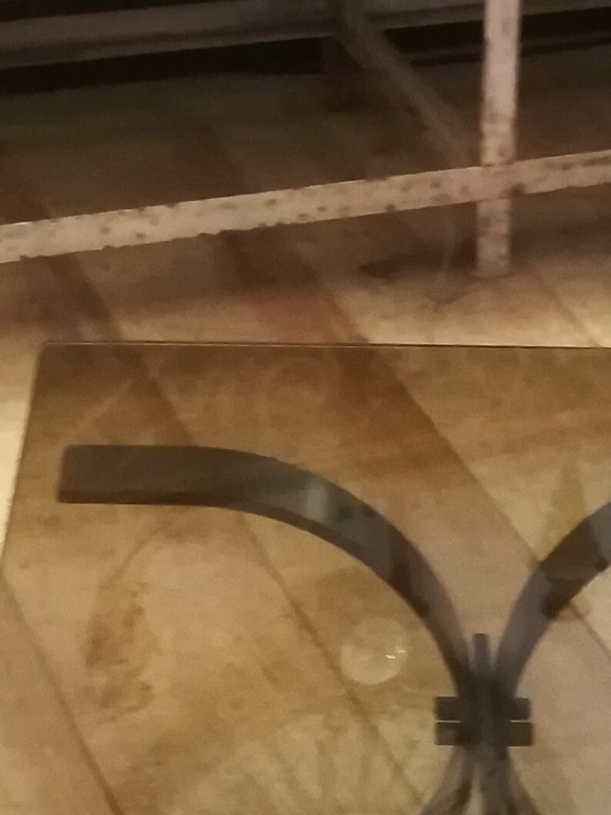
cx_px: 570
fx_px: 1907
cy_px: 1225
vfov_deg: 20.6
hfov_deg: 17.9
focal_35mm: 81
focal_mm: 3.83
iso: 500
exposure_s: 1/20
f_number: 2.2
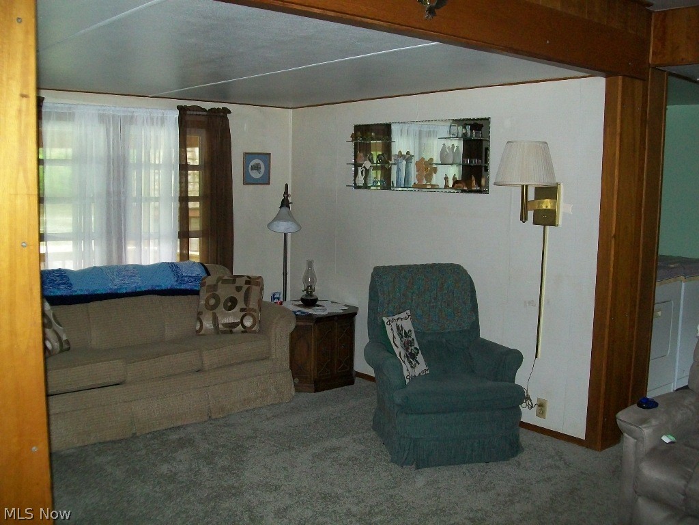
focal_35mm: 36
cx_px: 350
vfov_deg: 39.7
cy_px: 262
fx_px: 727
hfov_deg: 51.4
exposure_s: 1/60
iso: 160
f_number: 2.7
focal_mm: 6
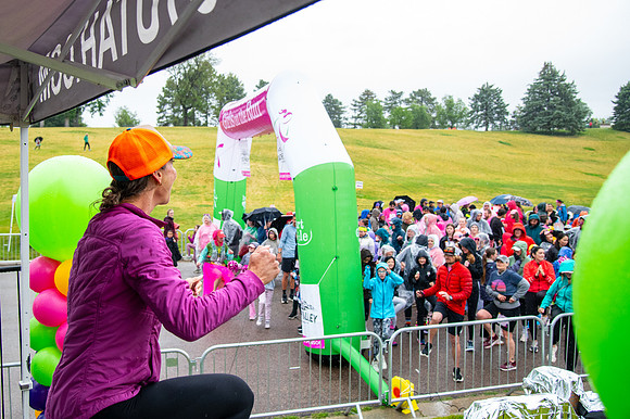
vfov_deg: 39.1
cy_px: 180
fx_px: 588
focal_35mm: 34
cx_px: 263
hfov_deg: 56.0
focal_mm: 28
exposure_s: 1/800
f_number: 4
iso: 2000
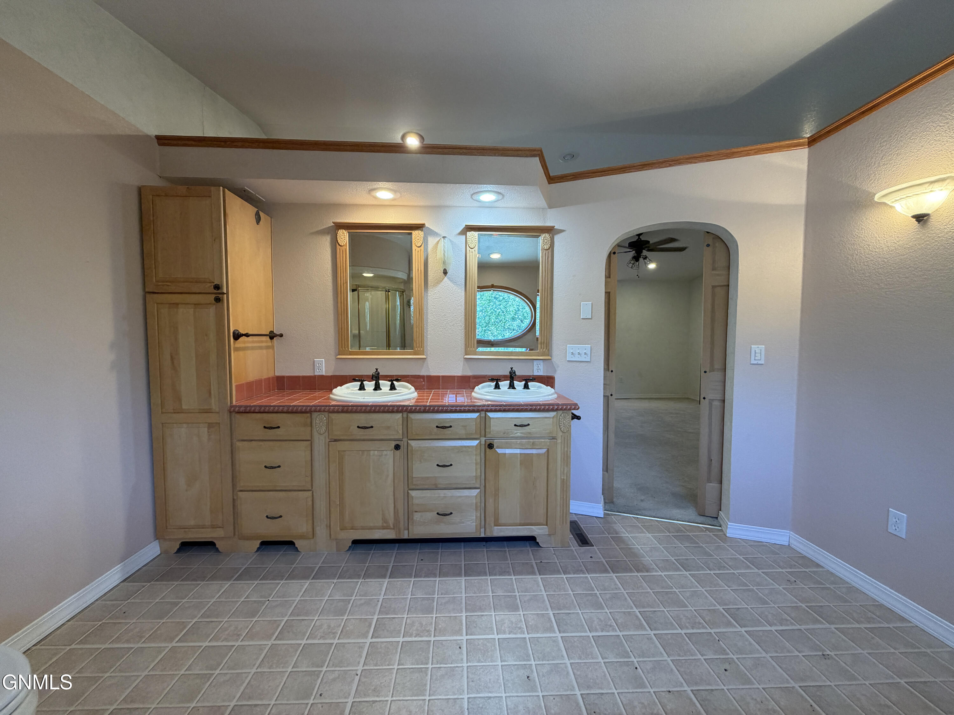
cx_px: 477
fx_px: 386
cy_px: 358
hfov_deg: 102.1
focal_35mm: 14
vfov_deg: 85.7
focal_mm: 2.22
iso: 160
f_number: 2.2
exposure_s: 1/60
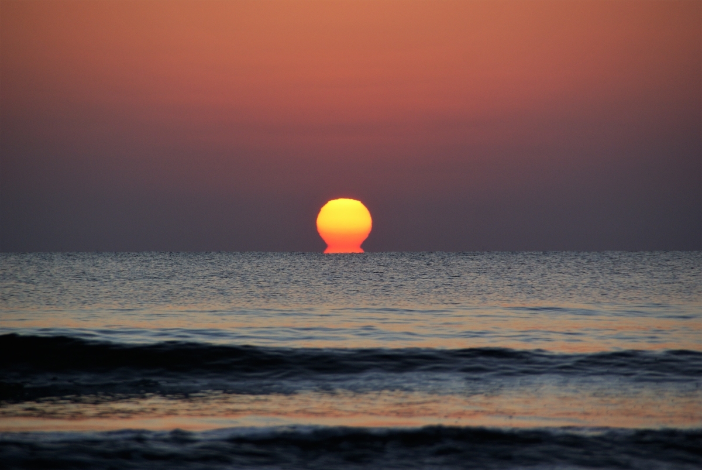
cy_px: 235
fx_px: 5856
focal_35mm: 300
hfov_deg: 6.9
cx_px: 351
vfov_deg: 4.6
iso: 200
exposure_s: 1/320
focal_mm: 200
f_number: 6.3
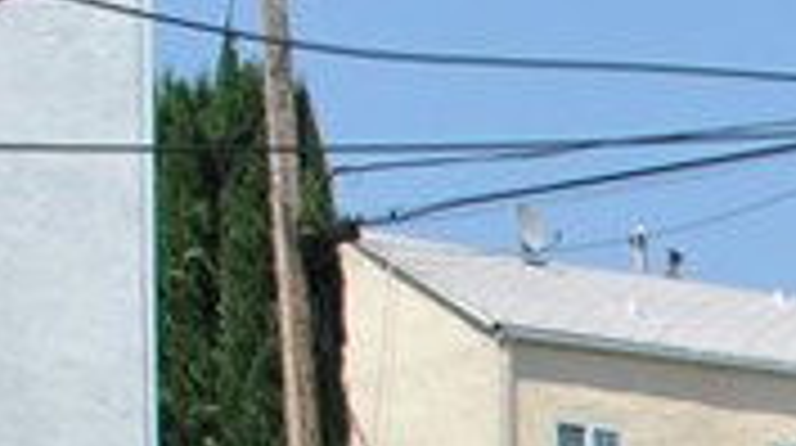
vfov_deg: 6.8
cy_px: 1246
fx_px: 3457
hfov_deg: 10.9
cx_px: 1997
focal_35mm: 164
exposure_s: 1/250
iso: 100
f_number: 8
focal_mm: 18
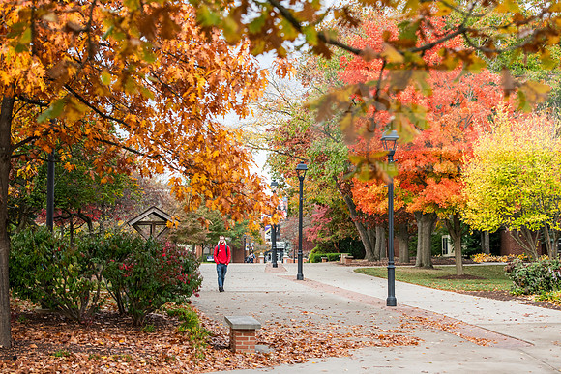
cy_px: 187
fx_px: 1169
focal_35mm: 75
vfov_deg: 18.2
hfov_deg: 27.0
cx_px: 280
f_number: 4.5
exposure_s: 1/320
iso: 500
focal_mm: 75
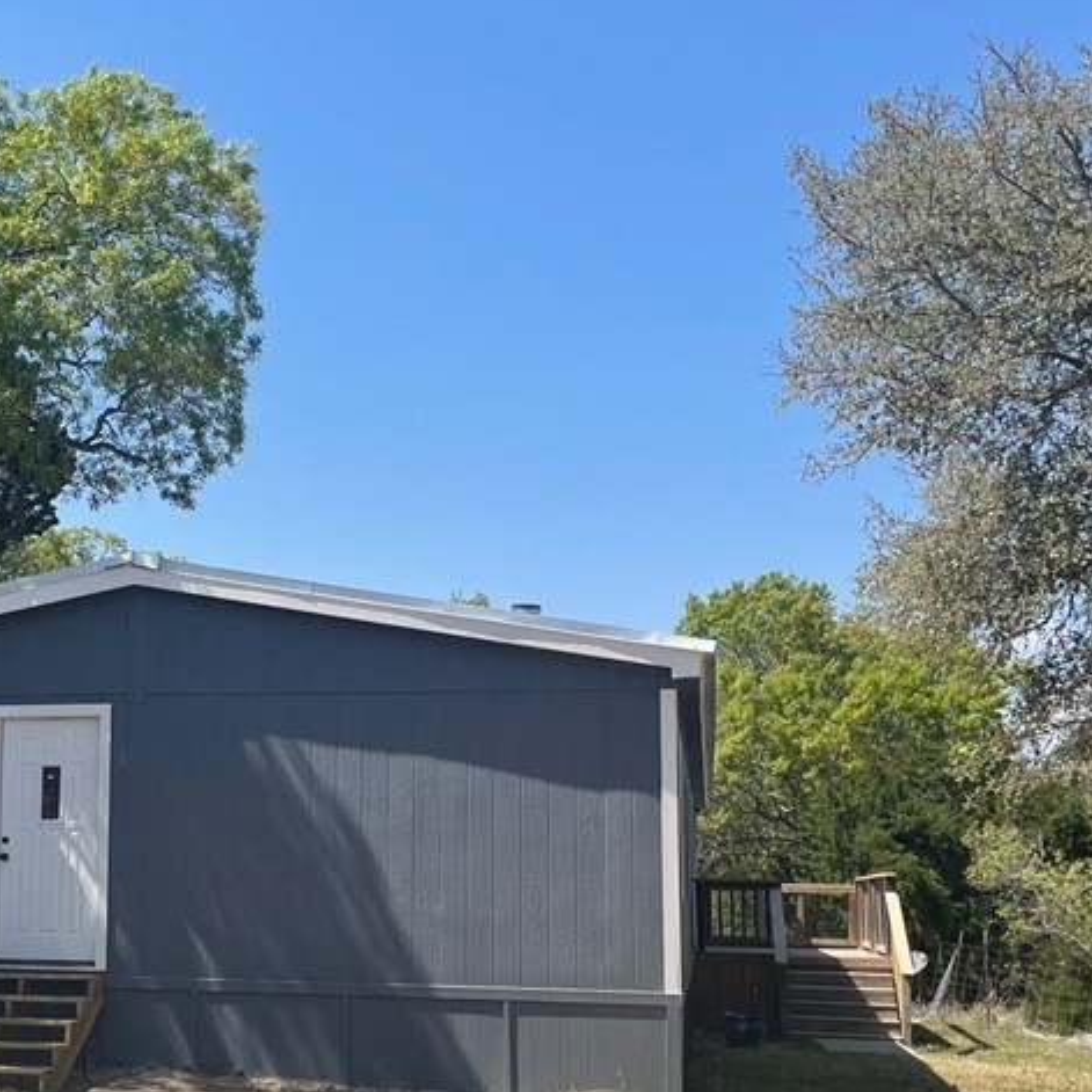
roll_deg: -0.8
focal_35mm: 50
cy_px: 723
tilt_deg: +5.7
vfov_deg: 33.7
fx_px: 1785
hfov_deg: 32.8
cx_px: 169
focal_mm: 4.2
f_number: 1.6
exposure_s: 1/3125
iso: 32
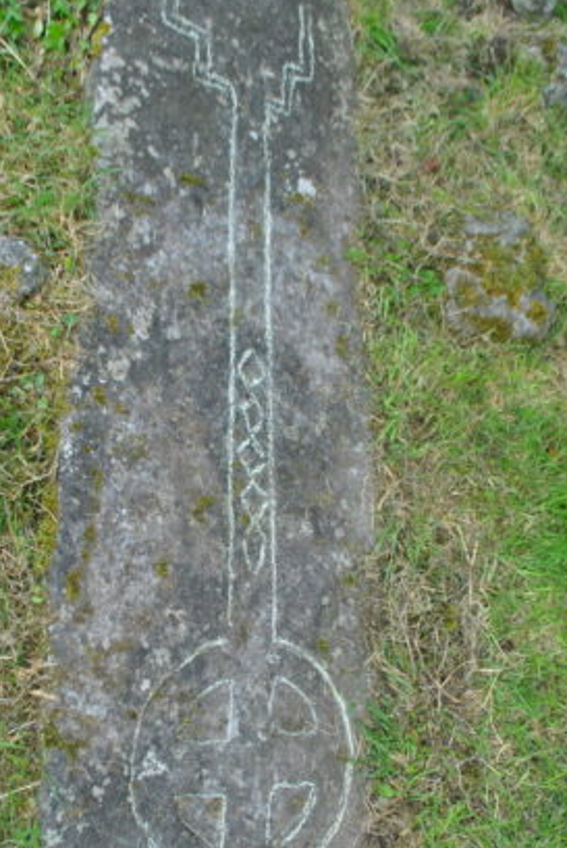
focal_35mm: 37
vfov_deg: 51.8
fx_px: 872
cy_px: 454
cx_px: 239
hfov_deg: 35.9
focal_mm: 18
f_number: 5.6
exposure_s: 1/125
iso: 110
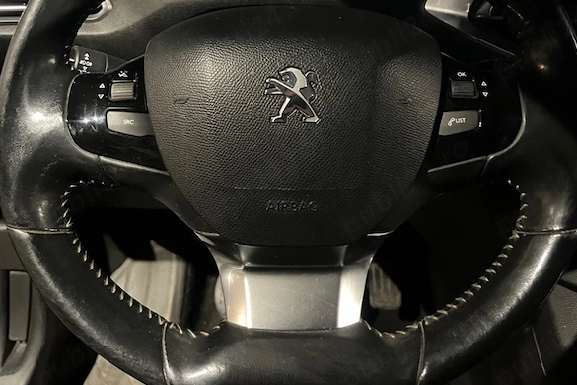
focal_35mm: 37
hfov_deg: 51.9
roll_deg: -0.6
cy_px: 57
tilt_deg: -17.3
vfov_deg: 34.4
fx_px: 593
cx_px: 291
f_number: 1.6
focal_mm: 5.1
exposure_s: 1/25
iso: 800
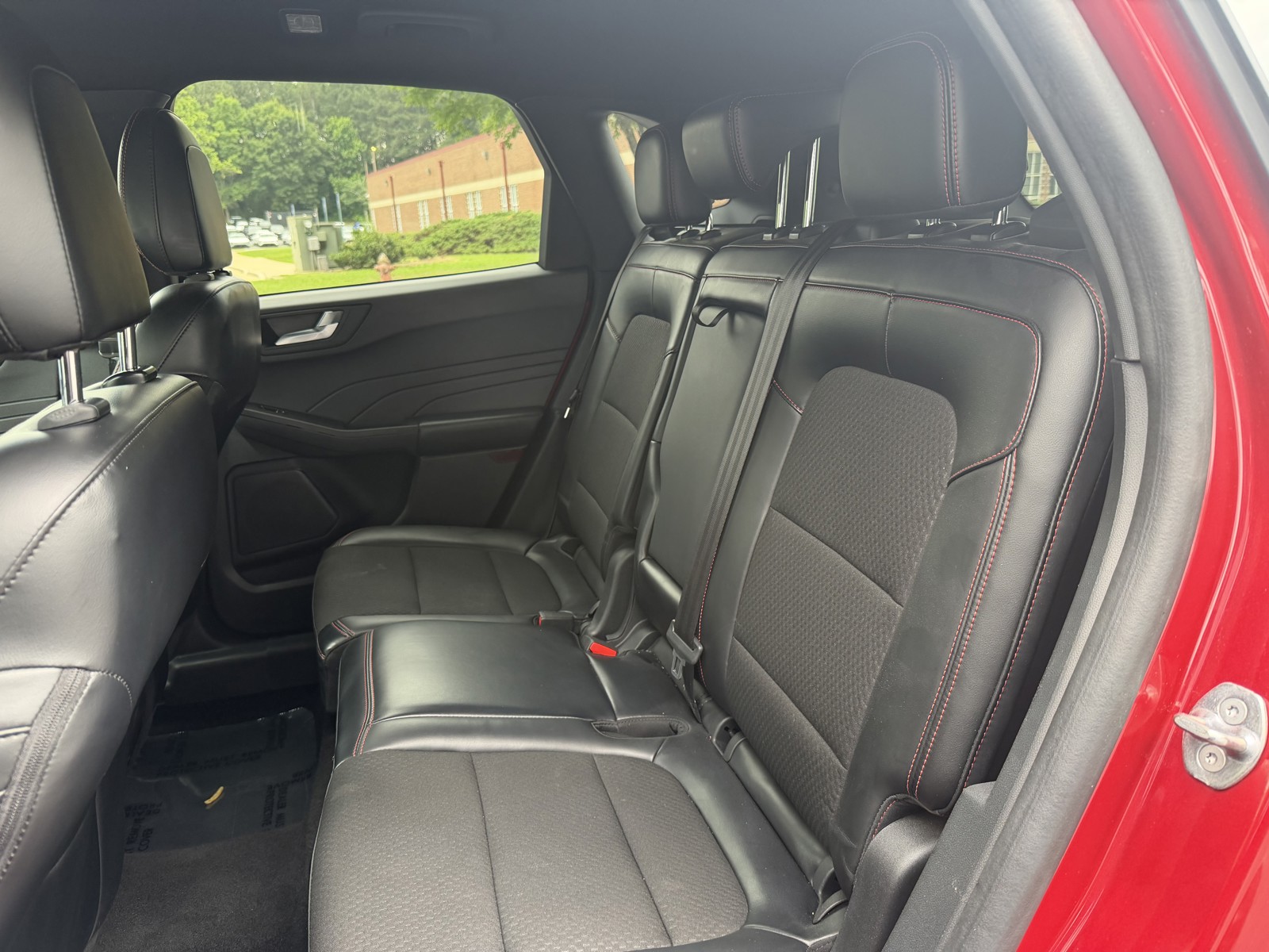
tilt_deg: -16.7
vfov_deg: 56.8
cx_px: 634
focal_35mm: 24
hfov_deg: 71.6
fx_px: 880
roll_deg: +3.2
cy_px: 476
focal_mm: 6.76
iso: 160
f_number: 1.78
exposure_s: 1/121
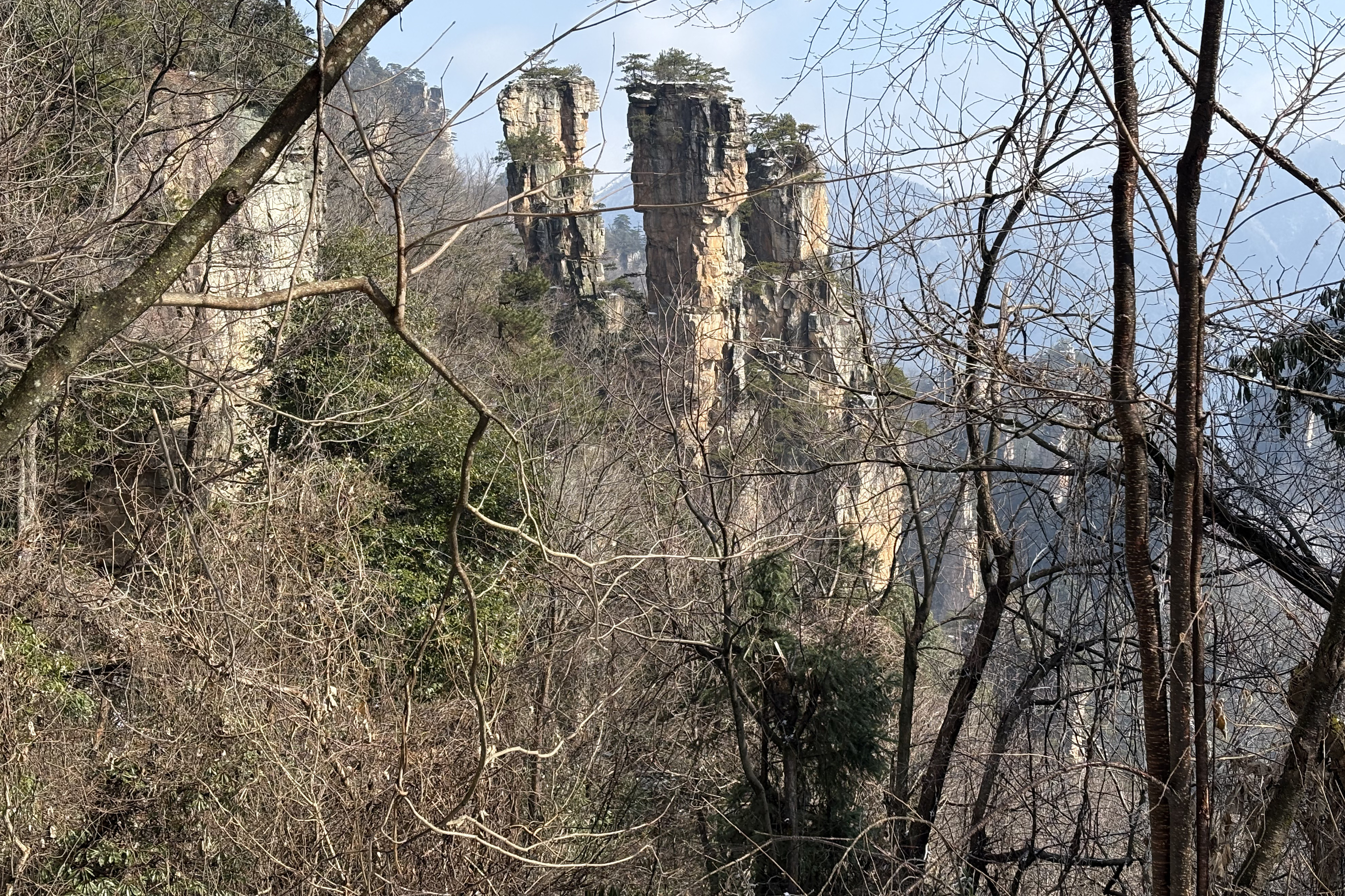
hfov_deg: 36.2
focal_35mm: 55
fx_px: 2055
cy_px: 388
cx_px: 663
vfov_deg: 24.6
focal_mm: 5.96
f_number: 1.6
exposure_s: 1/1590
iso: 32
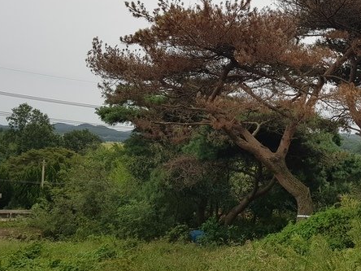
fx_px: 428
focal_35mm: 41
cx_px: 272
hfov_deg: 44.2
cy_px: 105
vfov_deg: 35.0
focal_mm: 4.3
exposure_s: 1/1220
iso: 40
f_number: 1.7
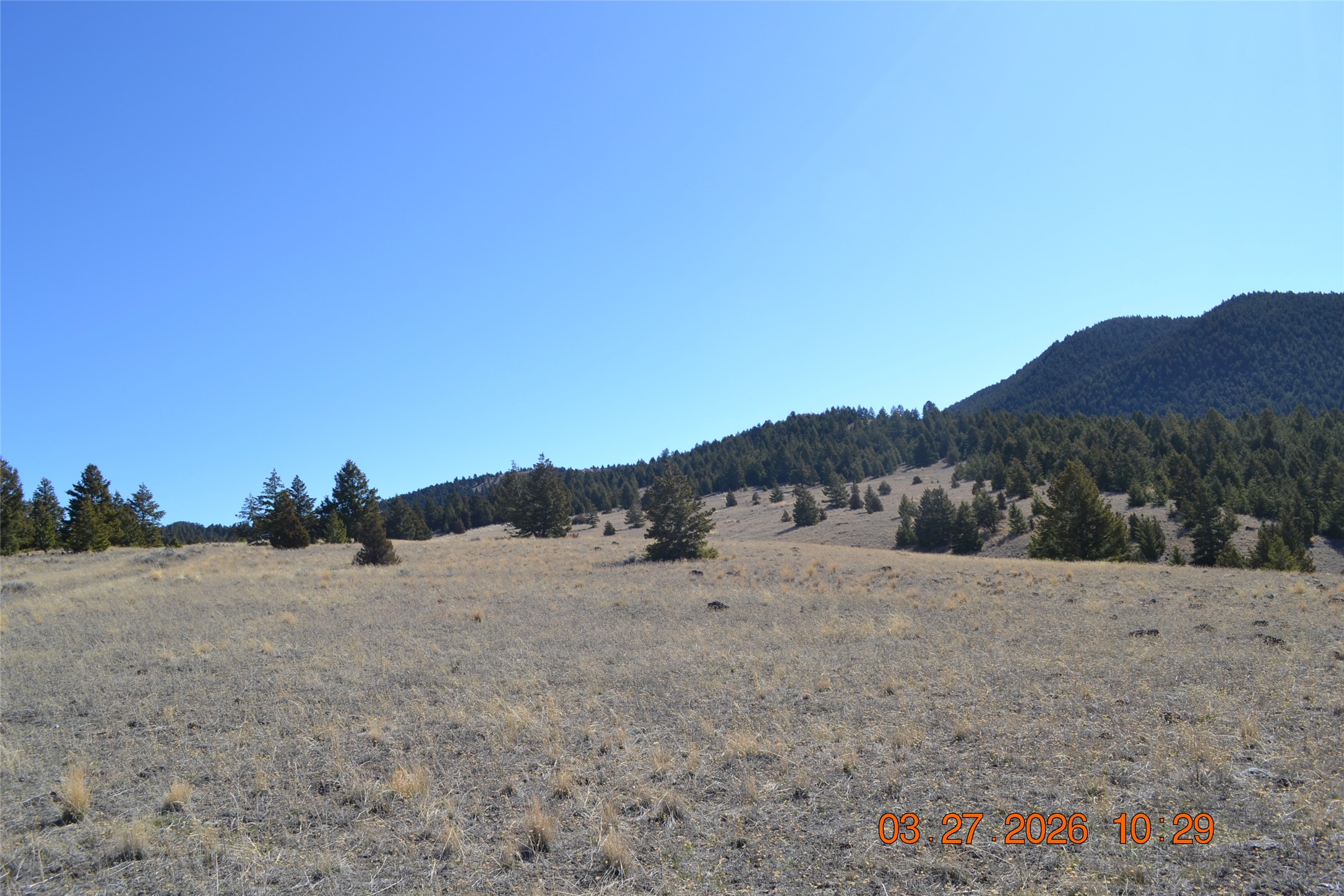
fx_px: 1008
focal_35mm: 27
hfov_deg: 67.4
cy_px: 448
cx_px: 672
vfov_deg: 47.9
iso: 100
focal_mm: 18
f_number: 7.1
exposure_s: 1/200
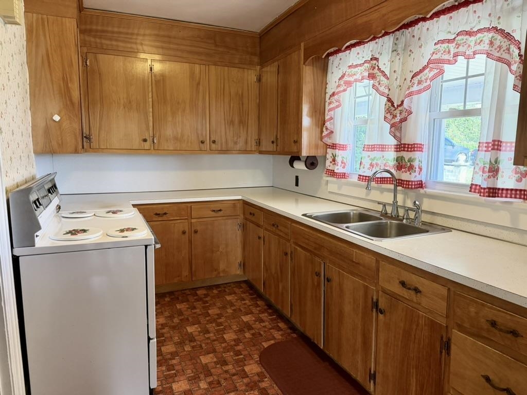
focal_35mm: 24
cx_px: 264
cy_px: 198
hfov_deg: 71.6
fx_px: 365
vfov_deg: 56.8
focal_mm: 6.76
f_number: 1.78
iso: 320
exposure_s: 1/120
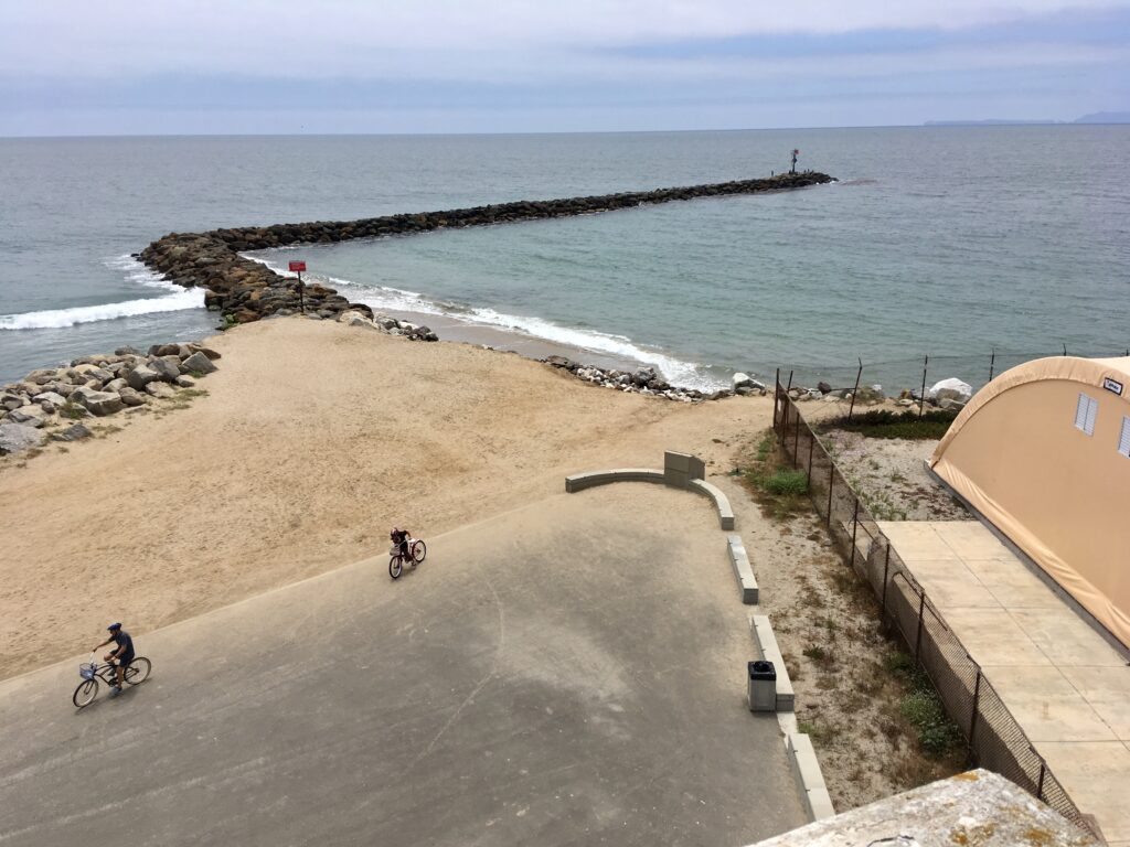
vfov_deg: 48.2
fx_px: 947
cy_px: 424
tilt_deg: -17.0
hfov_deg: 61.7
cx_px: 565
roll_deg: +0.2
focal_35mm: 29
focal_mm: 4.15
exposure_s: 1/3077
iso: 25
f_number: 2.2
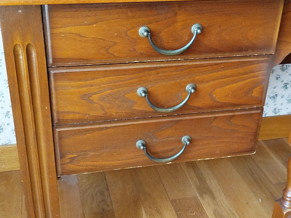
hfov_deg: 39.7
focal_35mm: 48
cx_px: 146
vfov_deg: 30.3
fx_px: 404
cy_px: 109
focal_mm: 5.31
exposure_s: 1/17
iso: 800
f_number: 1.7
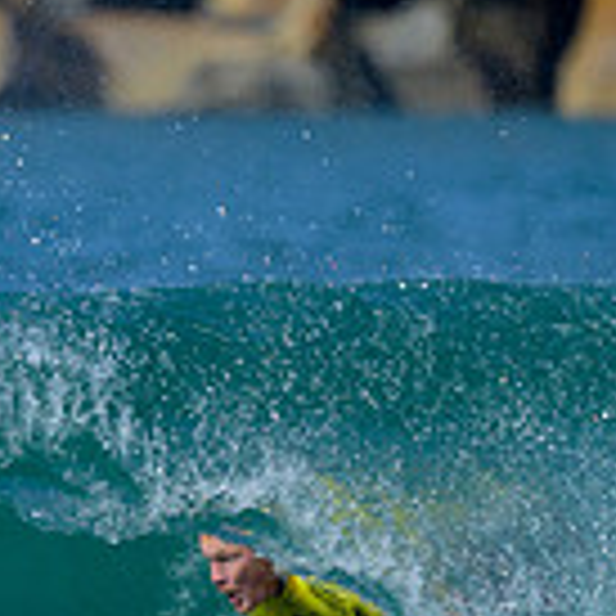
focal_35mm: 3954
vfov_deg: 0.4
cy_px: 558
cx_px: 102
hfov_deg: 0.4
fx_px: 79606
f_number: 6.3
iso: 280
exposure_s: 1/2000
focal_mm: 800
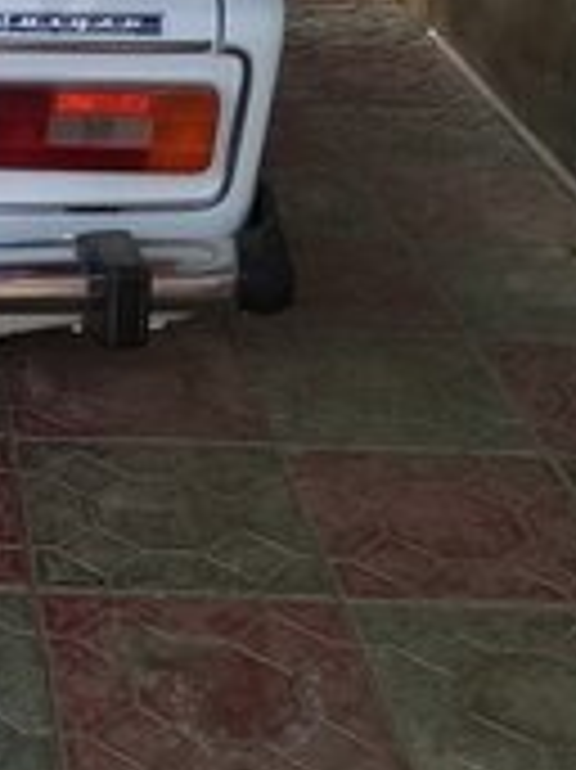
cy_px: -14
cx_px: -212
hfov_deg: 15.5
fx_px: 1999
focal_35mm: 90
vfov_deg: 21.0
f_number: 2.2
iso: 50
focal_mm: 3.3
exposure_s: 1/100
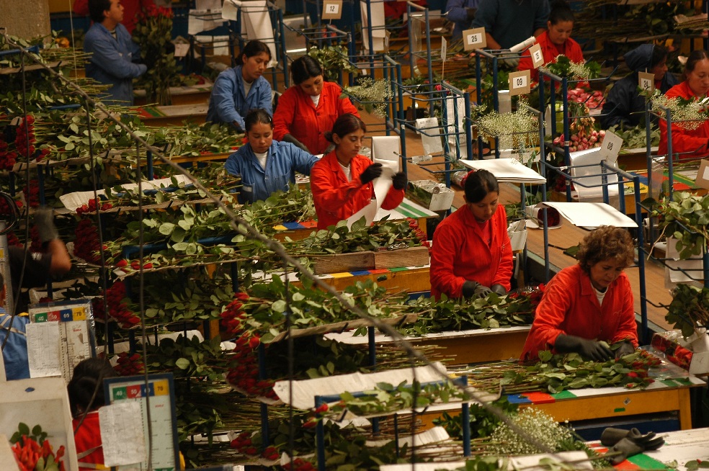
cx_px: 354
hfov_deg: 11.0
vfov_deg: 7.3
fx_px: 3689
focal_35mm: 188
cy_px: 236
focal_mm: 125
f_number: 5
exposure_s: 1/60
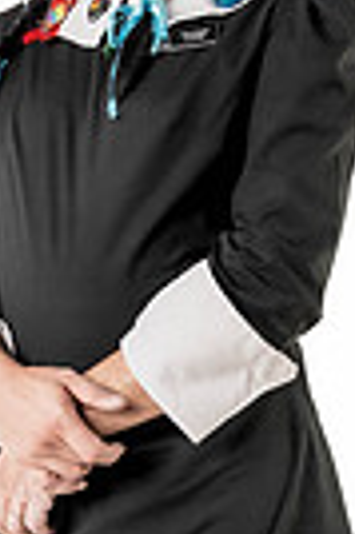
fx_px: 1498
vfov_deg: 19.7
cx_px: 110
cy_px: 530
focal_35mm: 101
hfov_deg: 13.5
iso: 400
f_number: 9
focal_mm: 30
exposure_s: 1/125
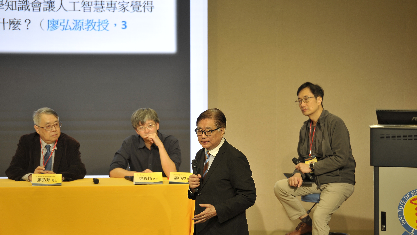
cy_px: 131
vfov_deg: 5.8
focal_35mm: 210
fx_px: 2322
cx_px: 209
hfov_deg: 10.3
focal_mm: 200
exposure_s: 1/80
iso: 500
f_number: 3.5
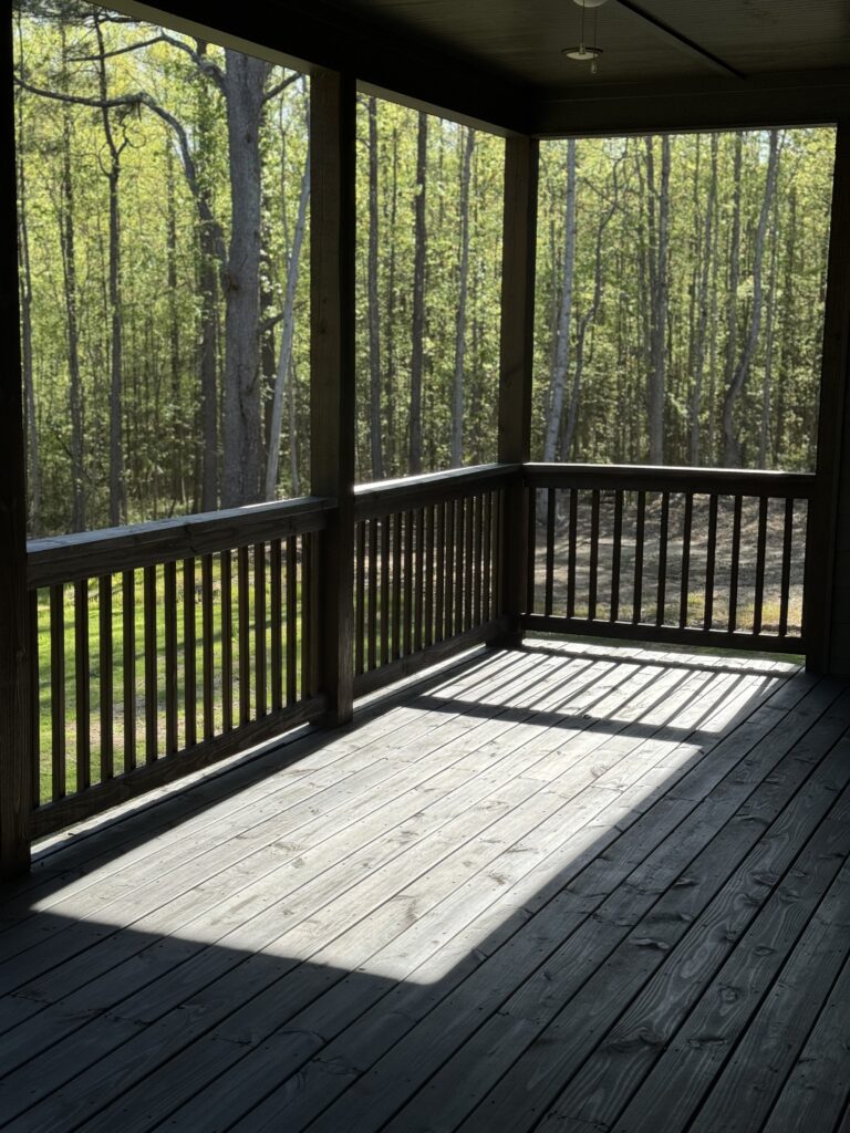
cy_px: 566
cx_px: 425
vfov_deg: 39.7
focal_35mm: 48
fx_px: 1572
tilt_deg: -9.6
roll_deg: -0.7
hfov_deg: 30.3
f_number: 1.78
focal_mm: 6.76
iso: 64
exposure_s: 1/1637
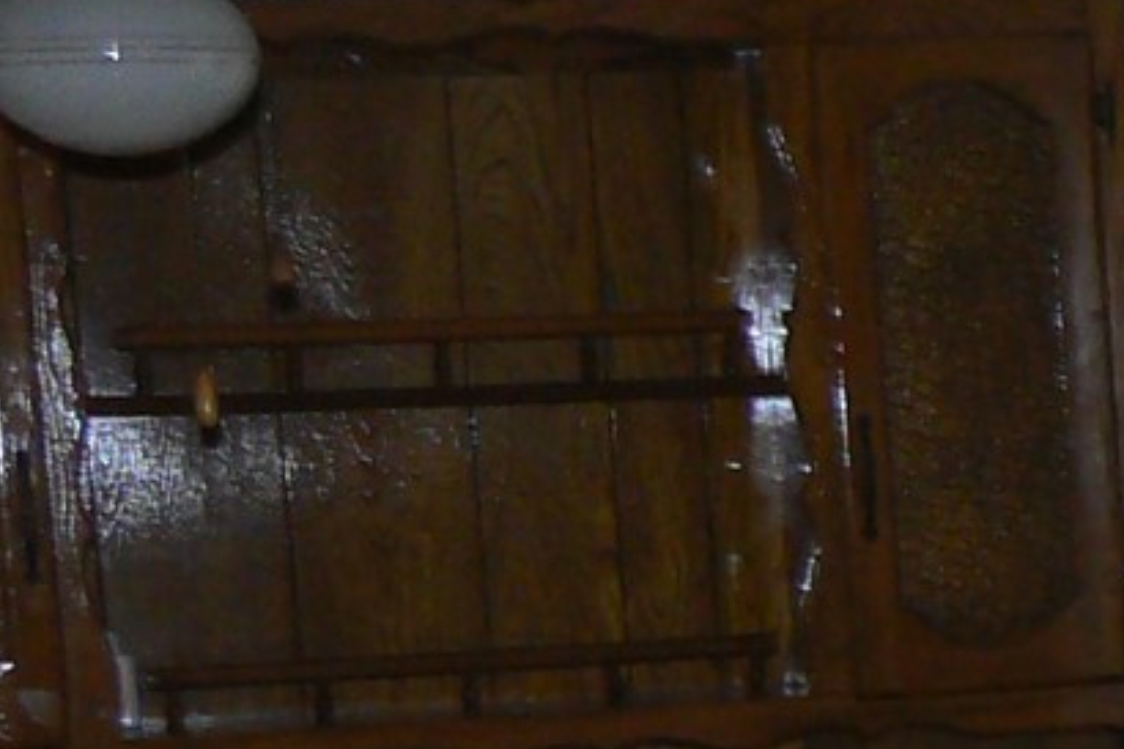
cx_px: 2741
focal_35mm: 187
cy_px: 1550
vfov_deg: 7.1
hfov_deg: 9.7
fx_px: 5836
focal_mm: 6
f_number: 2.8
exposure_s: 1/30
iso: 100
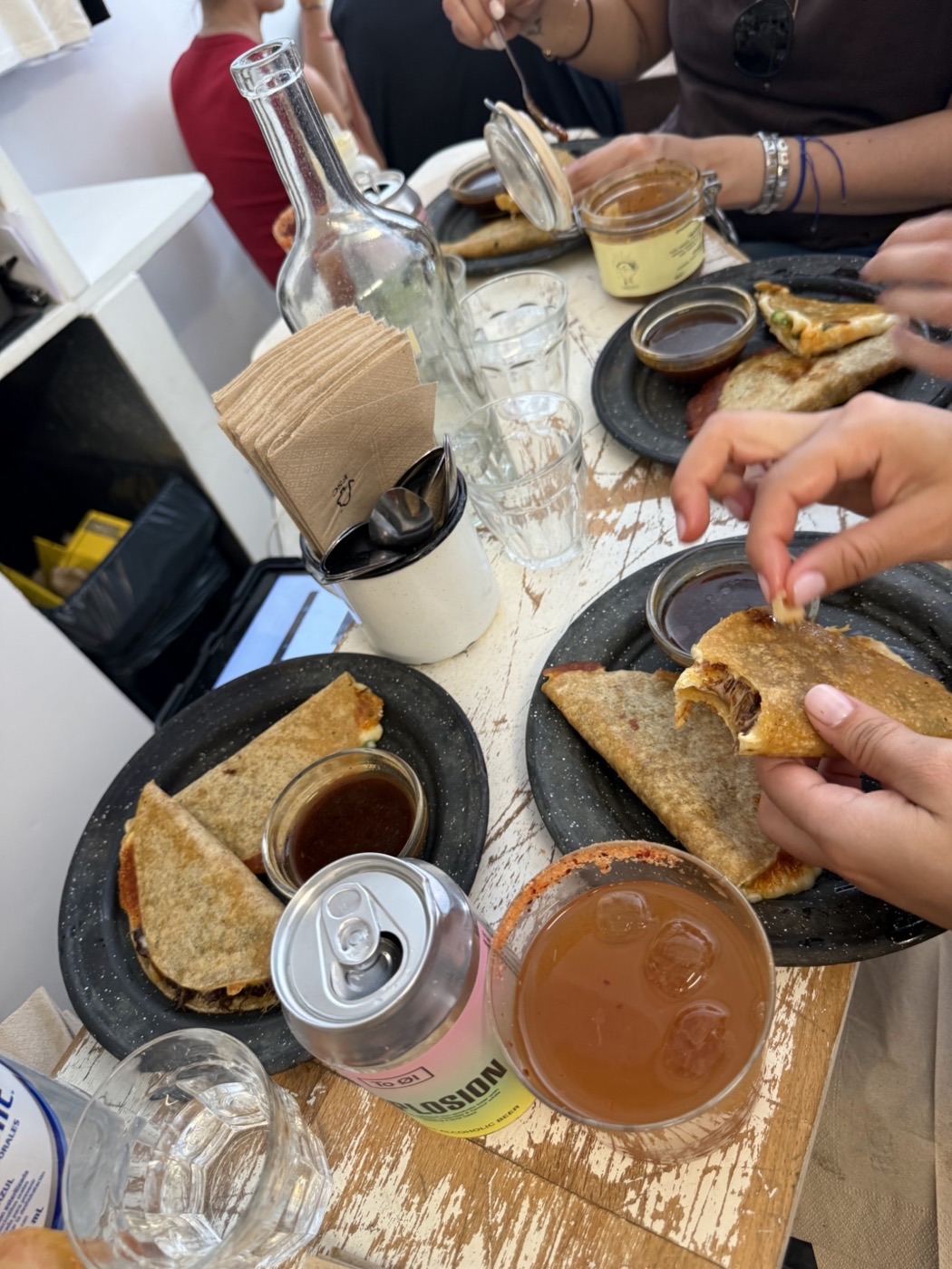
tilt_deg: -46.6
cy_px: 634
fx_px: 880
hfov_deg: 56.8
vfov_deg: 71.6
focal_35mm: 24
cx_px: 476
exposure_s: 1/50
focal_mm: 6.76
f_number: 1.78
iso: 200
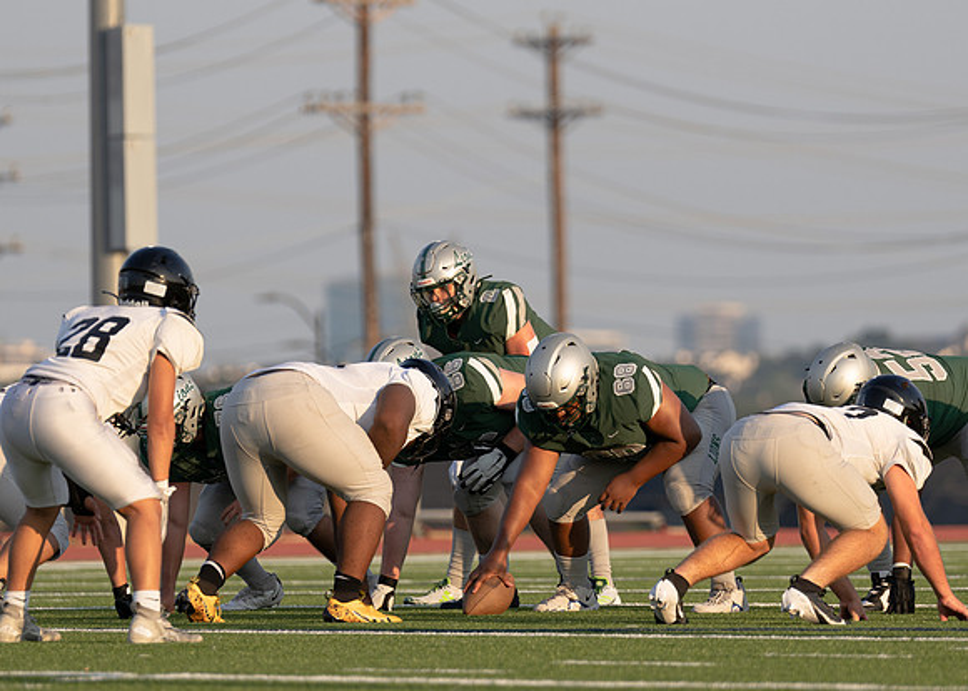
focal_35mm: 358
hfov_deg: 5.6
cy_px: 311
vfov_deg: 4.0
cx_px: 582
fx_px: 9832
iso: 100
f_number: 2.8
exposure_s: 1/1250
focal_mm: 200
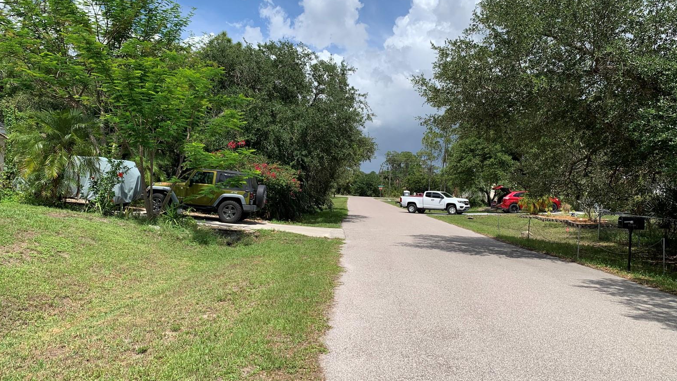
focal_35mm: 29
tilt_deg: +1.9
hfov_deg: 66.1
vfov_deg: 40.2
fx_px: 521
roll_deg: -3.4
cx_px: 337
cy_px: 185
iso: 25
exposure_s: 1/2755
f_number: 1.8
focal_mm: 4.25
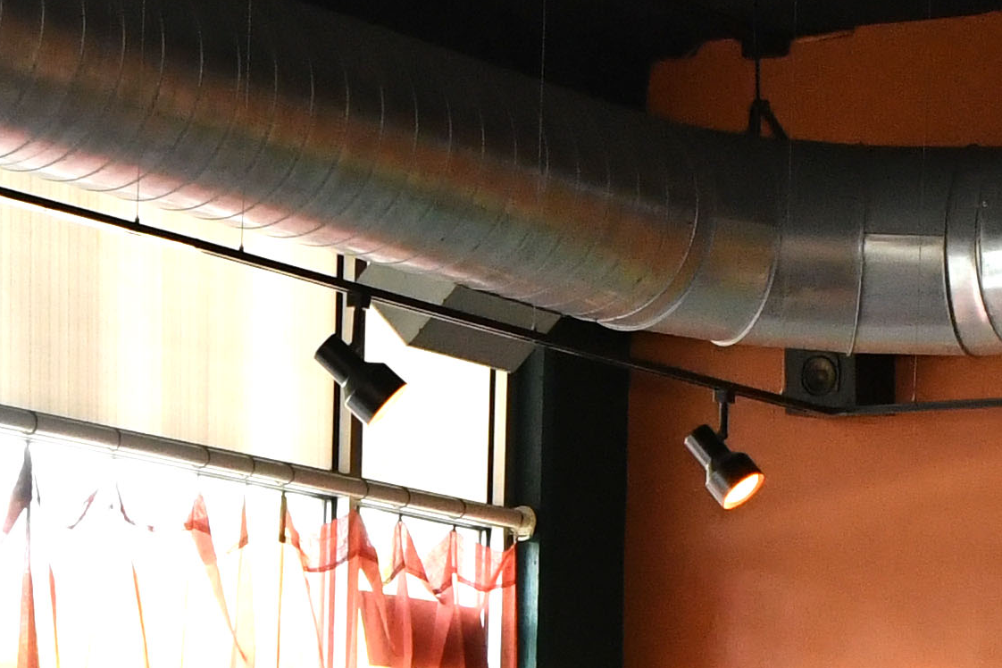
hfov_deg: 10.8
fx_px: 5288
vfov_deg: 7.0
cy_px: 1313
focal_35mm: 190
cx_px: 596
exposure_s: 1/60
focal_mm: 26
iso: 1800
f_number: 7.1
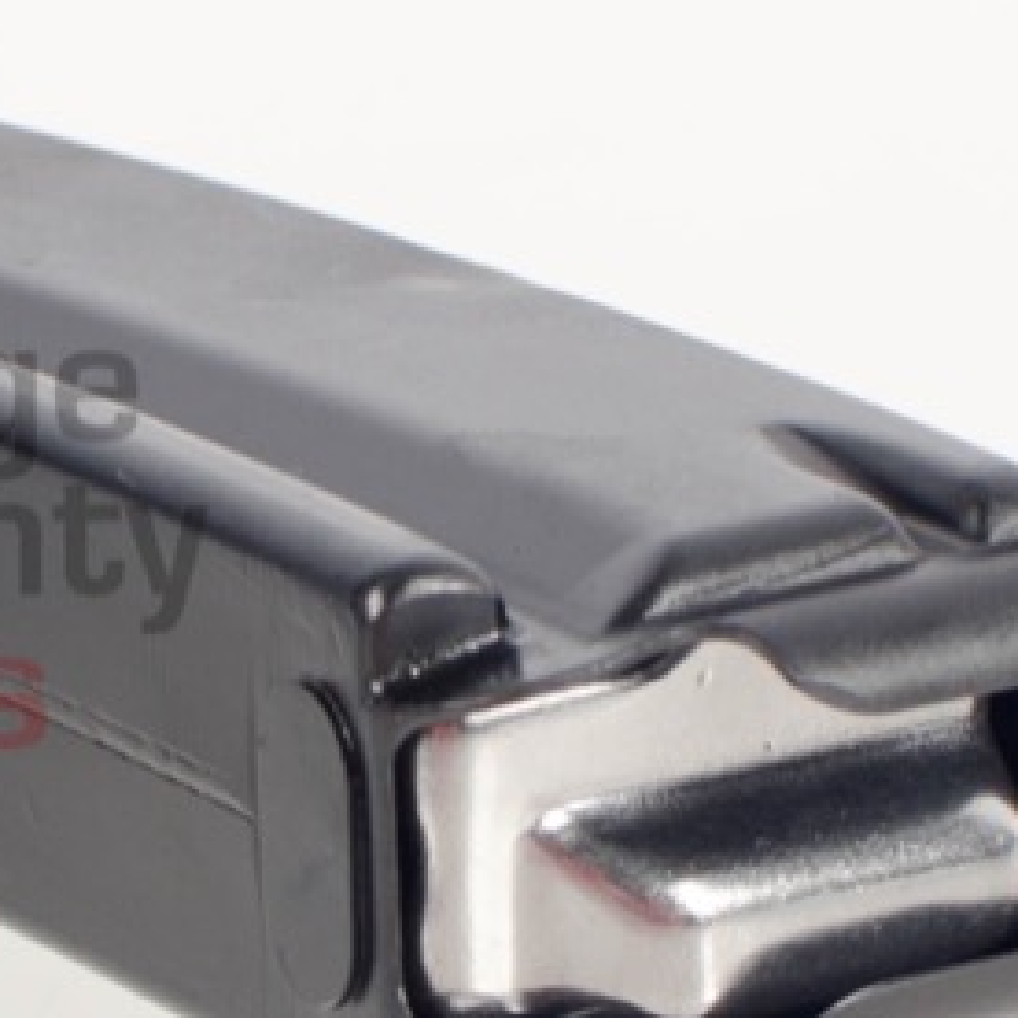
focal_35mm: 129
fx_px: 4300
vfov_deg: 13.5
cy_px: 526
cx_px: -262
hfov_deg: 13.1
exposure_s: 1/200
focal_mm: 35
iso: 200
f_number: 8
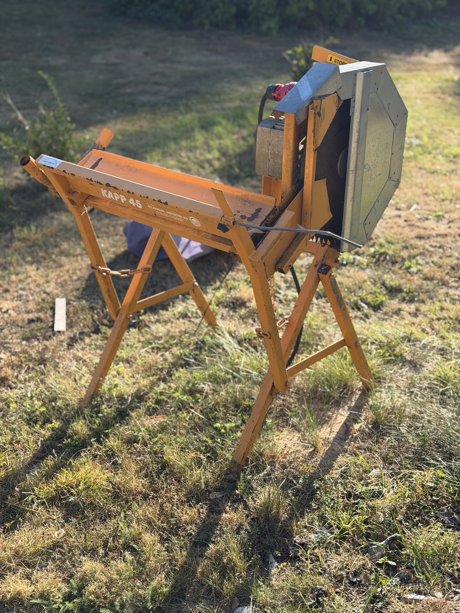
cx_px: 230
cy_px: 306
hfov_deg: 30.3
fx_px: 850
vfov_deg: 39.7
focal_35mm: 48
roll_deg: -1.3
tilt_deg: -25.9
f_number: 1.78
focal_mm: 6.76
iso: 64
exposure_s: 1/1264
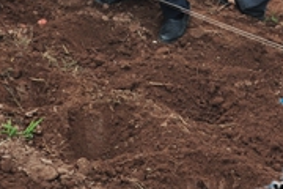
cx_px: 124
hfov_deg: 21.2
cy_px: -102
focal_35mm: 96
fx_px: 755
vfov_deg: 13.4
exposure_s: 1/180
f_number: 6.7
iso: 200
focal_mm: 18
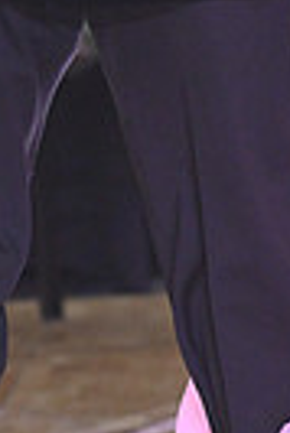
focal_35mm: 696
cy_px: -234
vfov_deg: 3.0
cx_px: 311
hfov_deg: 2.0
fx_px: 8388
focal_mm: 160
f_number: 5
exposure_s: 1/400
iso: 3200
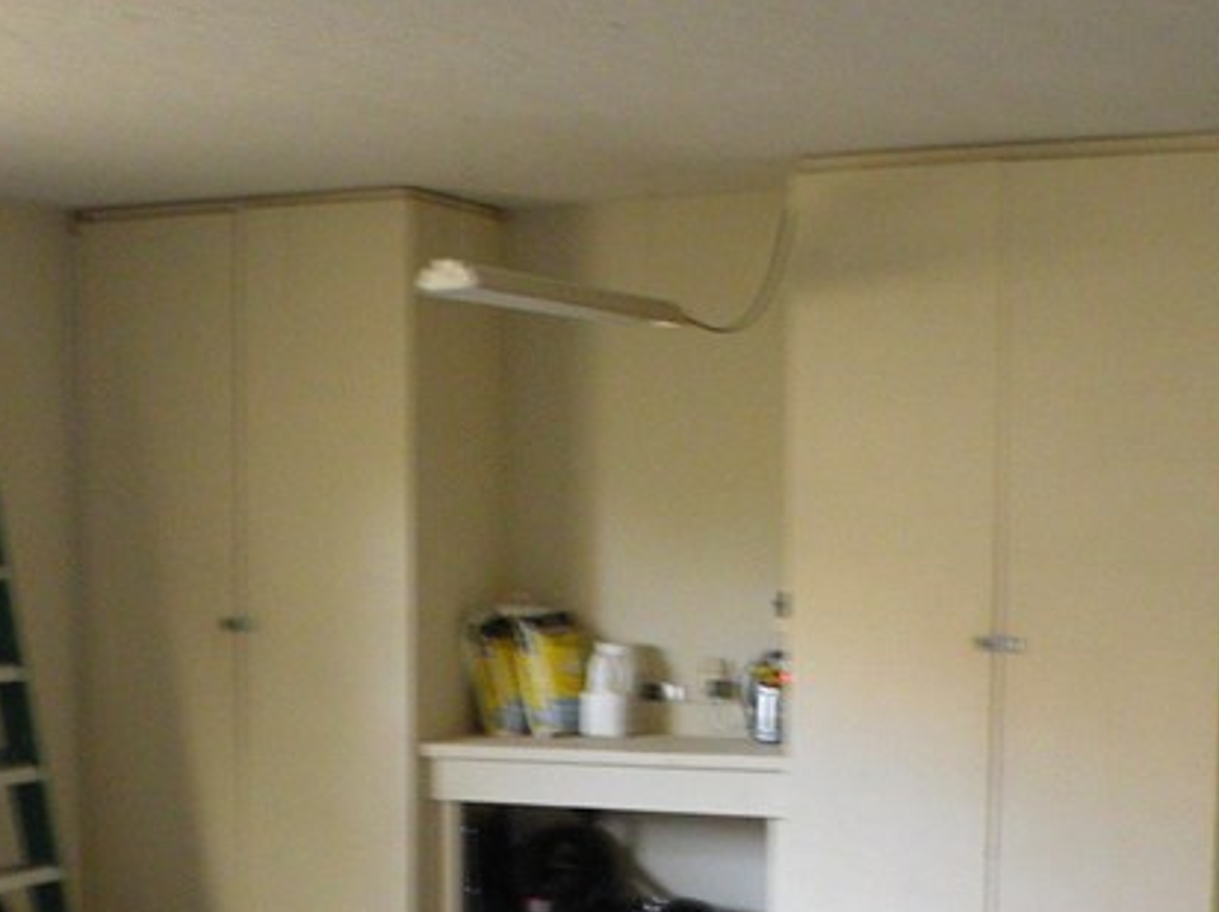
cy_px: 942
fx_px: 2357
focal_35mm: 67
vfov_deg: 21.1
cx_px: 531
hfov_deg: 29.0
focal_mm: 4.7
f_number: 2.8
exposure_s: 1/8
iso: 238
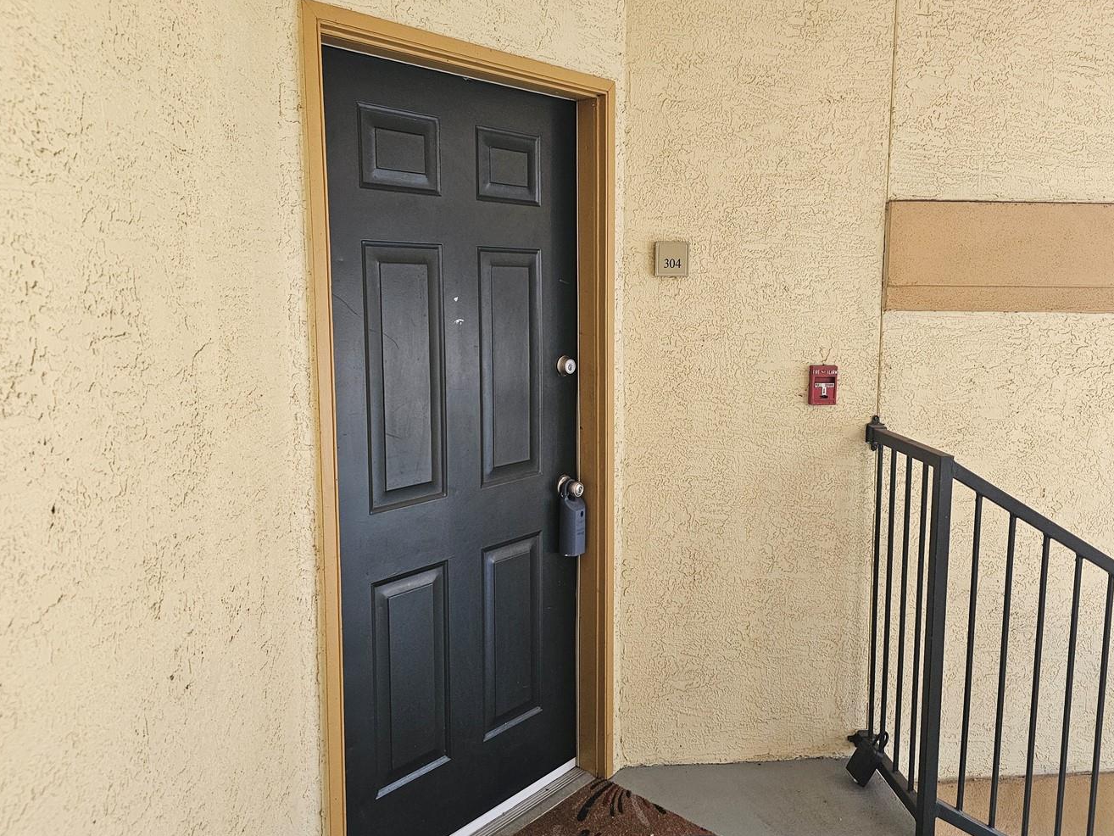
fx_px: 901
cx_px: 618
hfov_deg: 63.3
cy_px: 383
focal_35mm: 28
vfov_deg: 49.7
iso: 500
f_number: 1.7
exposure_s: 1/359
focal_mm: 6.3
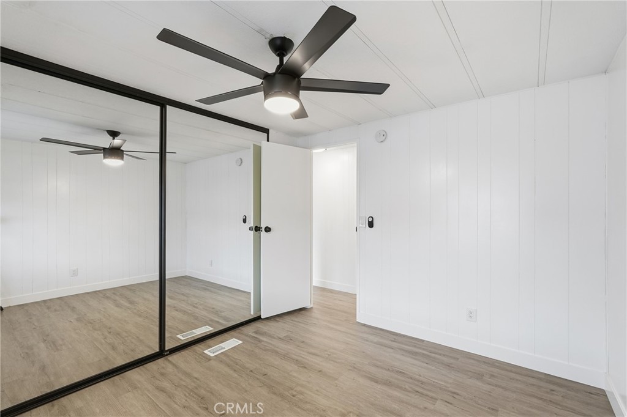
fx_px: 287
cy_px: 208
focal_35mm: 16
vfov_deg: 72.0
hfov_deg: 95.0
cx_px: 314
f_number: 9
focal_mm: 16.5
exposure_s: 1/10
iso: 250
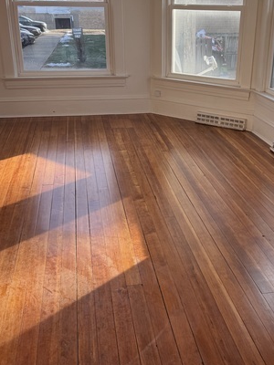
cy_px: 162
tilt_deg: -17.8
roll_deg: -0.3
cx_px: 168
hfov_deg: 35.8
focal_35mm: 40
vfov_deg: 46.7
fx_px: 422
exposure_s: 1/213
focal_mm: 6.76
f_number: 1.78
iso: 64
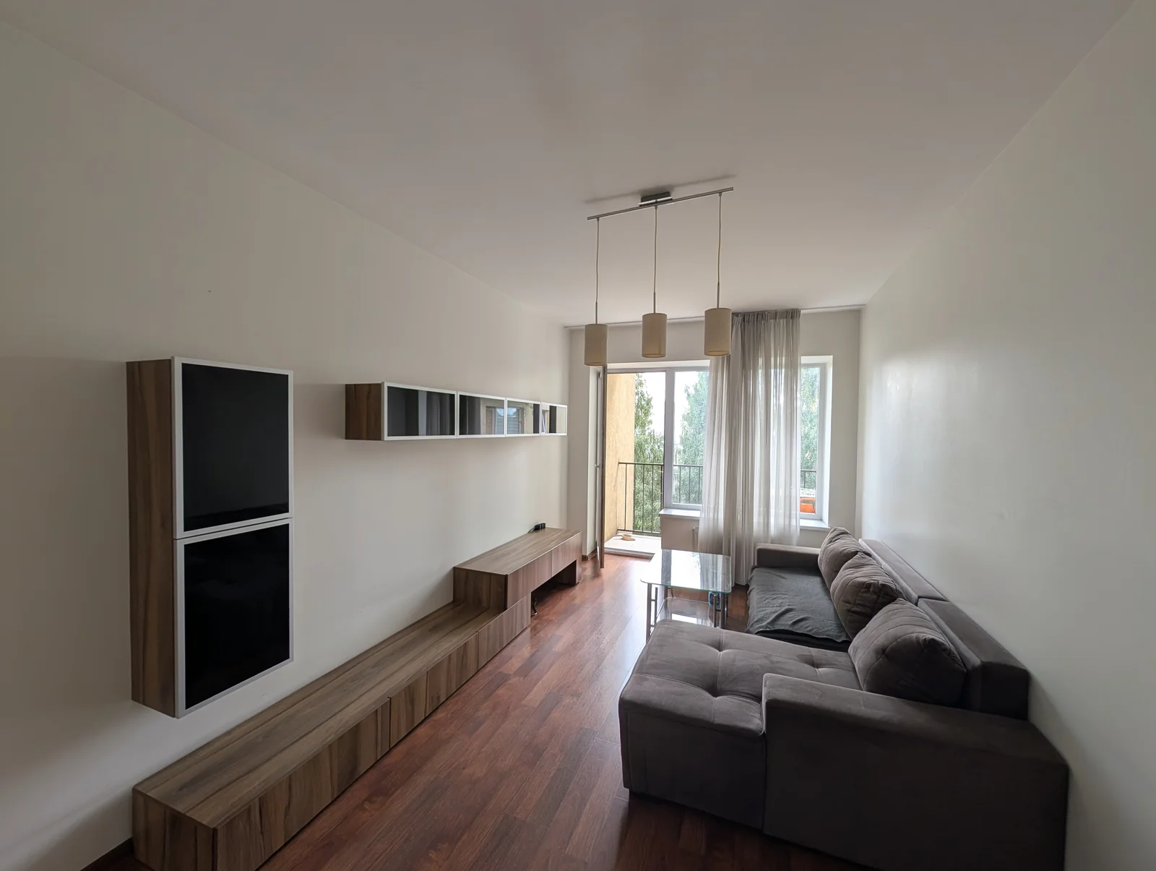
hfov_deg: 110.5
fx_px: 401
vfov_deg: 94.6
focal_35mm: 12
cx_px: 578
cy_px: 436
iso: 51
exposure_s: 1/159
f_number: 1.7
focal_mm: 2.02
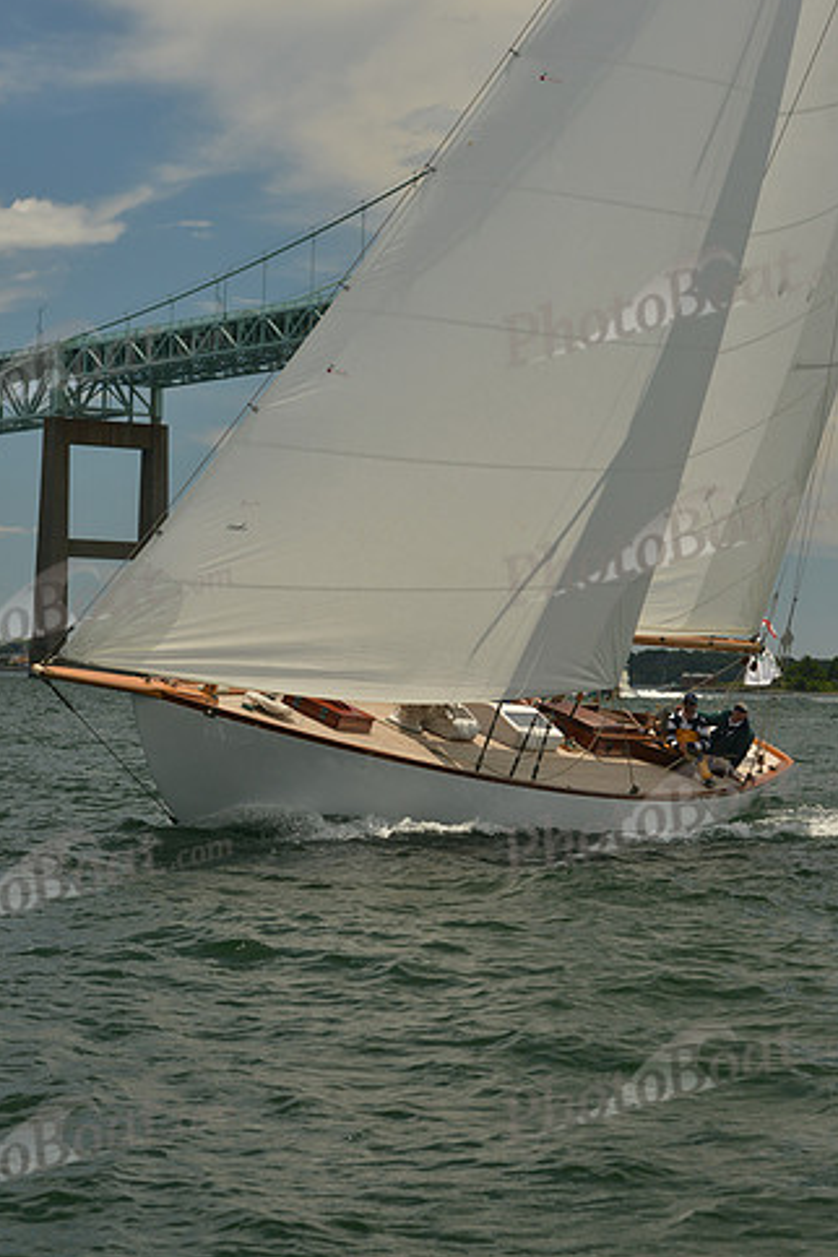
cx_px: 368
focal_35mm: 108
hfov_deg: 12.7
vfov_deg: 18.9
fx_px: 3771
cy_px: 713
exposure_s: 1/800
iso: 400
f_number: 8
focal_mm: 90
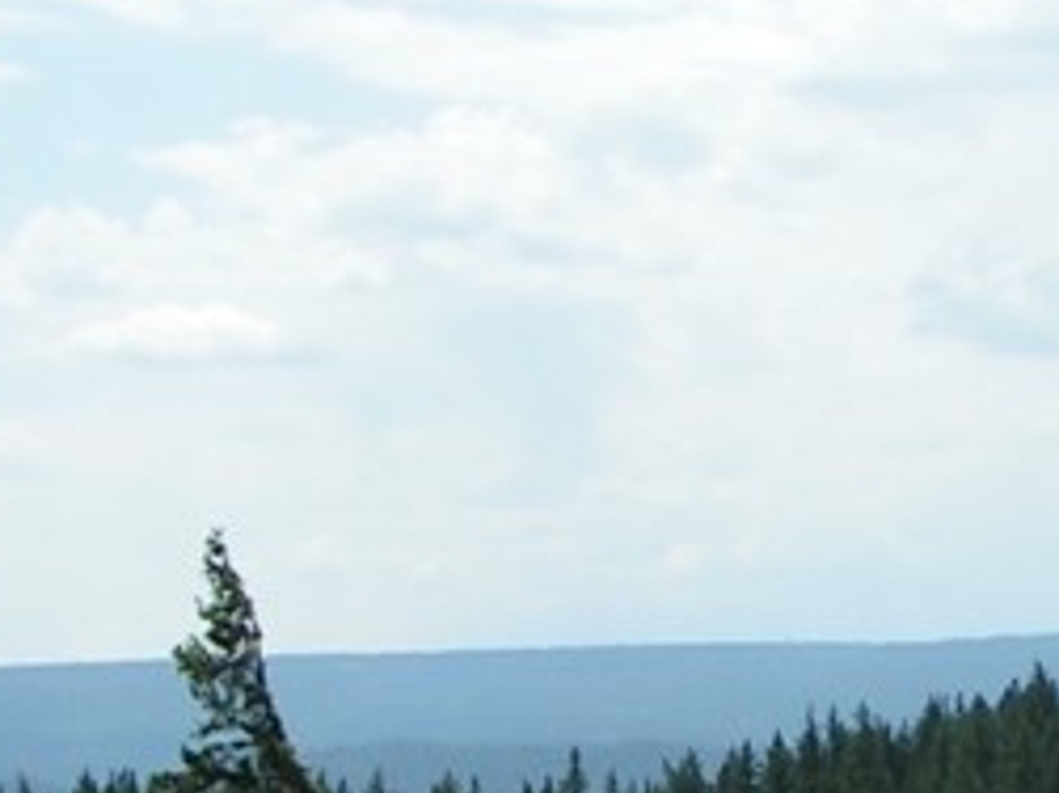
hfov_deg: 12.6
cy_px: 747
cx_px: 1089
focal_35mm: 155
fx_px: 4740
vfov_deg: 9.5
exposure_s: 1/640
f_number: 5.6
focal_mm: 5.8
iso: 50
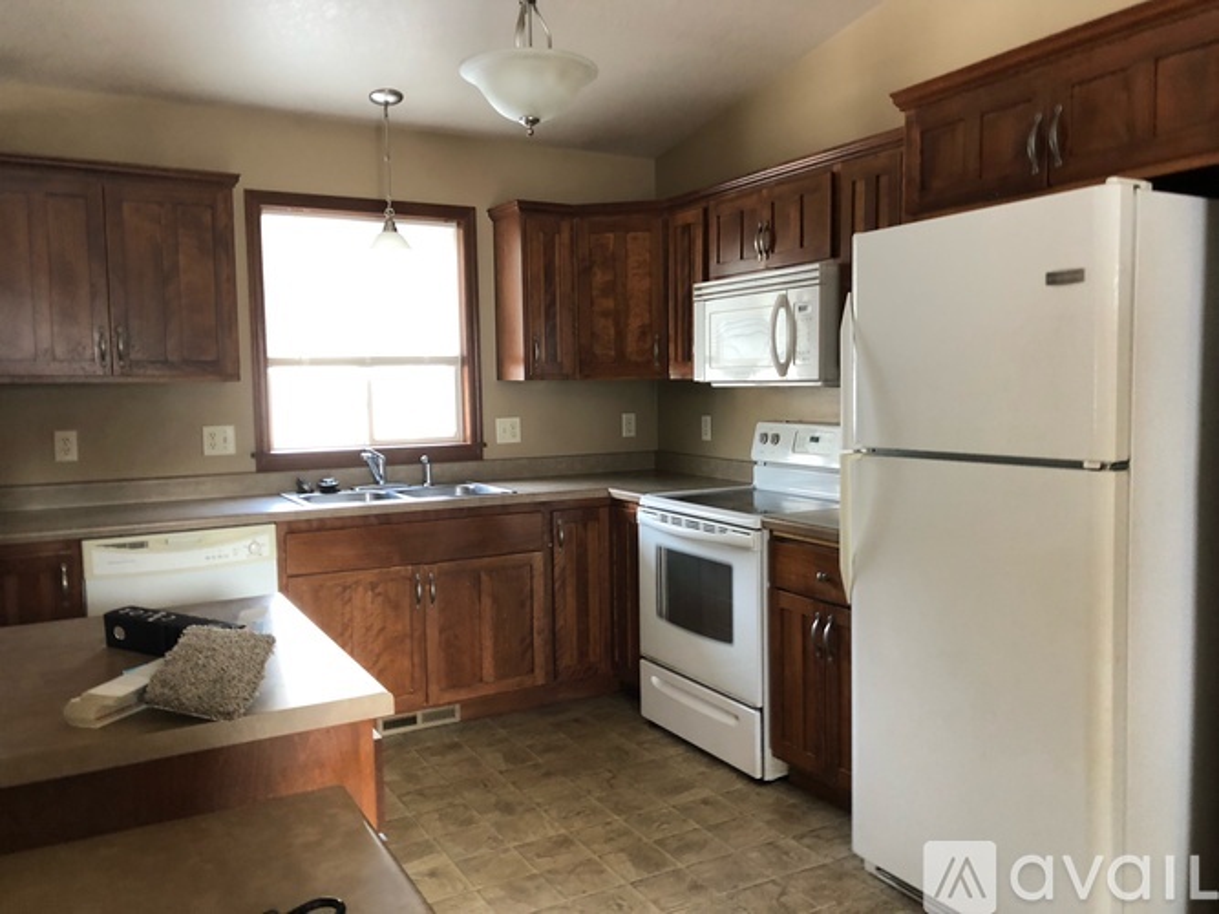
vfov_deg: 49.7
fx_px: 986
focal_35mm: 28
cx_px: 610
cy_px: 457
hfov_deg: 63.5
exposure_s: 1/15
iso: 50
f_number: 1.8
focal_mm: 3.99
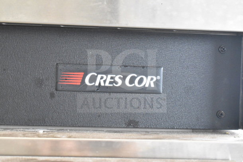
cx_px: 122
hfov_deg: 33.4
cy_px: 81
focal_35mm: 60
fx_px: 405
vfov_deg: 22.6
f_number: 6.3
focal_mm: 40
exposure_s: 1/160
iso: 6400
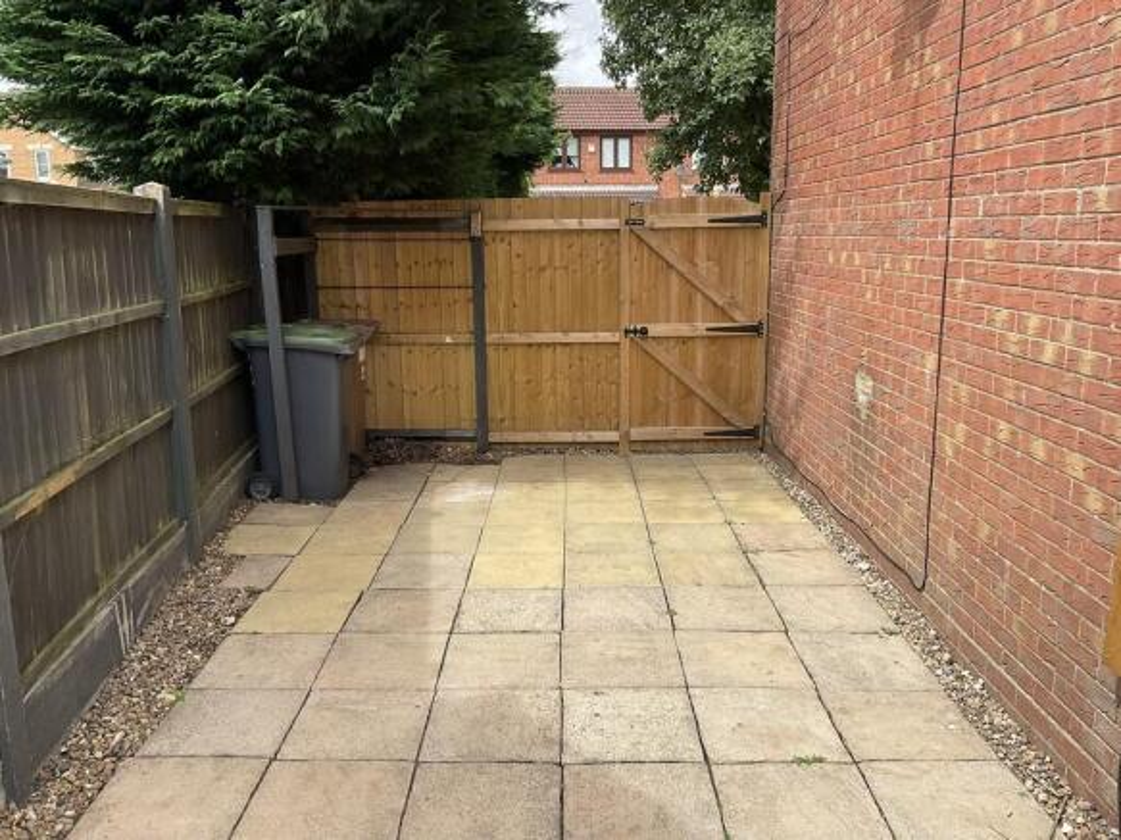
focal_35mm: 29
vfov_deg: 48.2
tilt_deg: -11.5
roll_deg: +0.6
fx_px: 939
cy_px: 420
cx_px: 560
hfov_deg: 61.7
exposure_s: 1/842
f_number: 1.8
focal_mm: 3
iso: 16
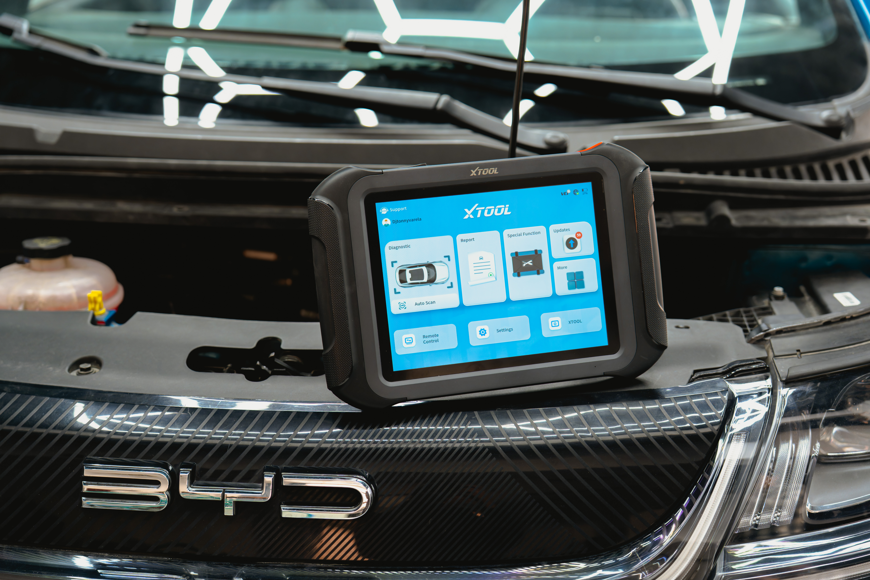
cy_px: 290
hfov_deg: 40.3
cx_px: 435
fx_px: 1184
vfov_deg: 27.5
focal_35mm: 49
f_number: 2.8
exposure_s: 1/125
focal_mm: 49
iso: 1000
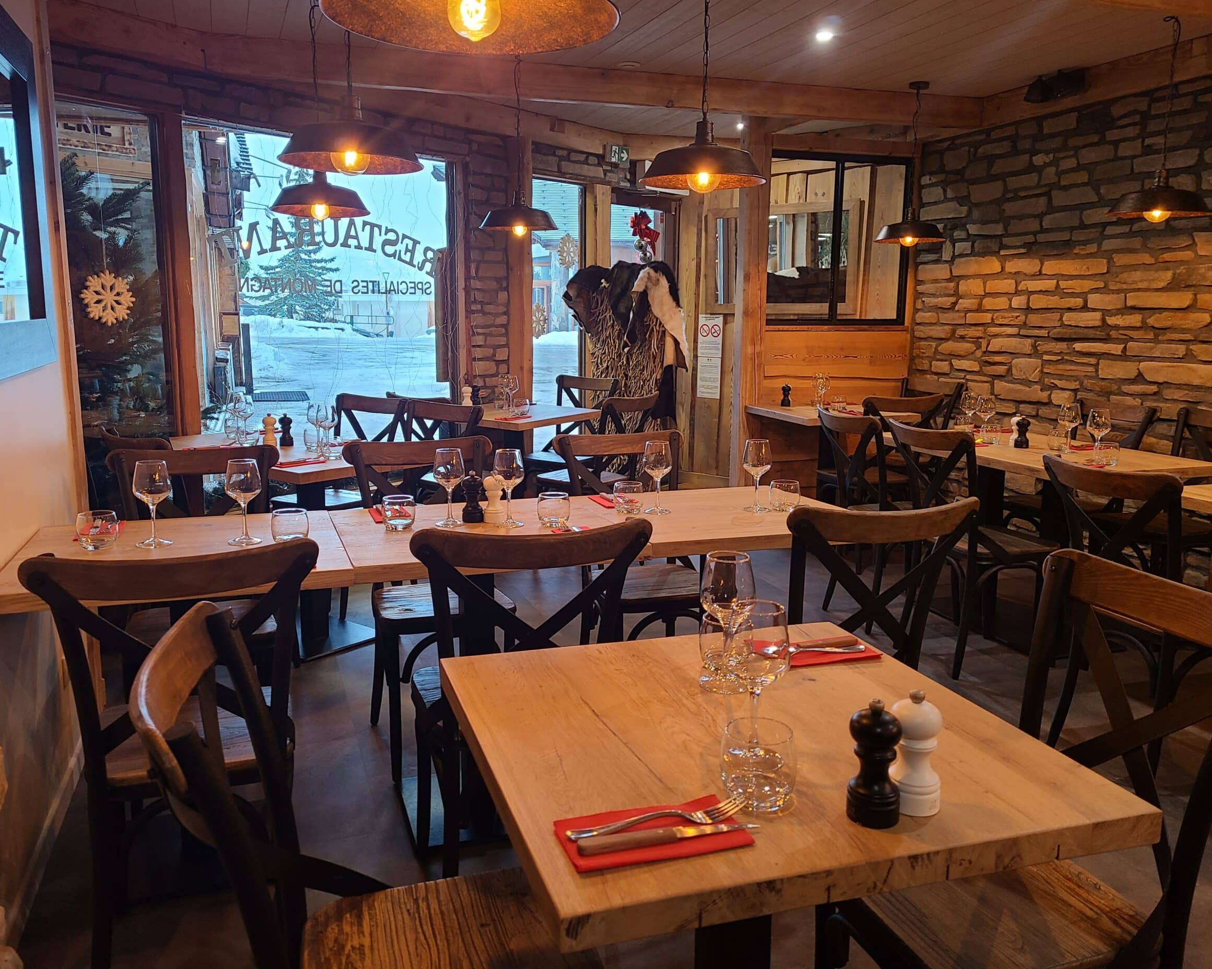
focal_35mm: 28
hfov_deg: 62.2
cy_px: 470
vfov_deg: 51.5
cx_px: 581
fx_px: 1004
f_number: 1.8
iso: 125
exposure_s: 1/50
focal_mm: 5.4
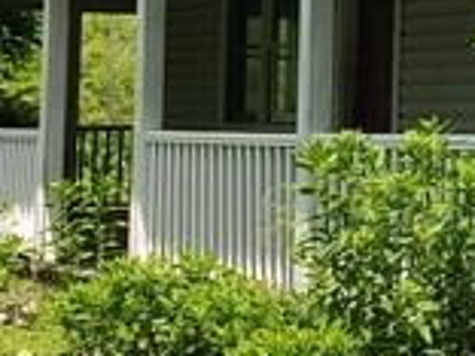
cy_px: -24
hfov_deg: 13.3
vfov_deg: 11.0
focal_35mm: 133
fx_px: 1825
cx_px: 856
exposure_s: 1/929
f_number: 2.4
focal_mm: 4.3
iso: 50
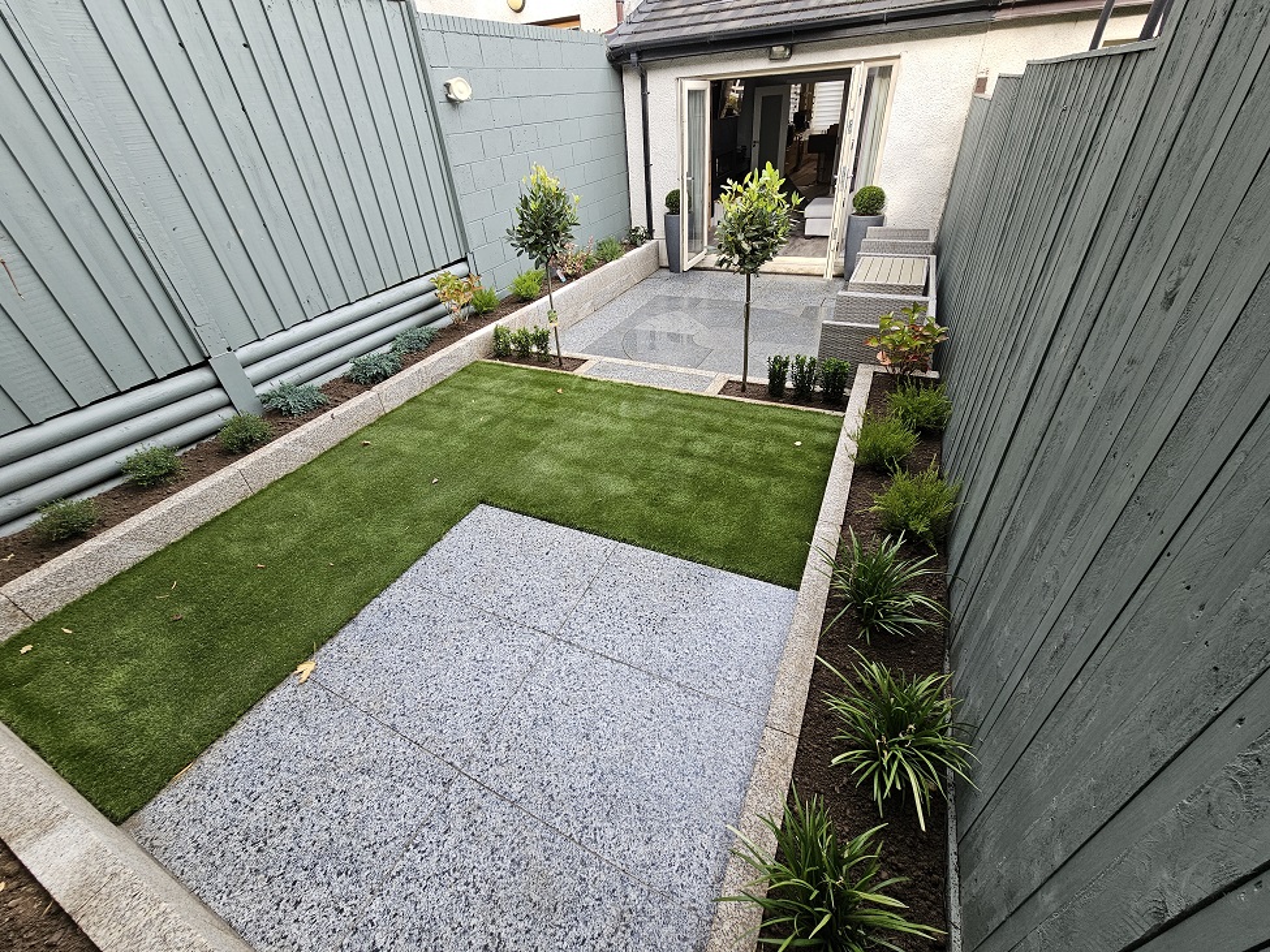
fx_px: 477
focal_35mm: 13
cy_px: 476
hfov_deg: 106.2
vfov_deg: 89.9
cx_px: 635
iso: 50
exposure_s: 1/100
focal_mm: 2.2
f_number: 2.2
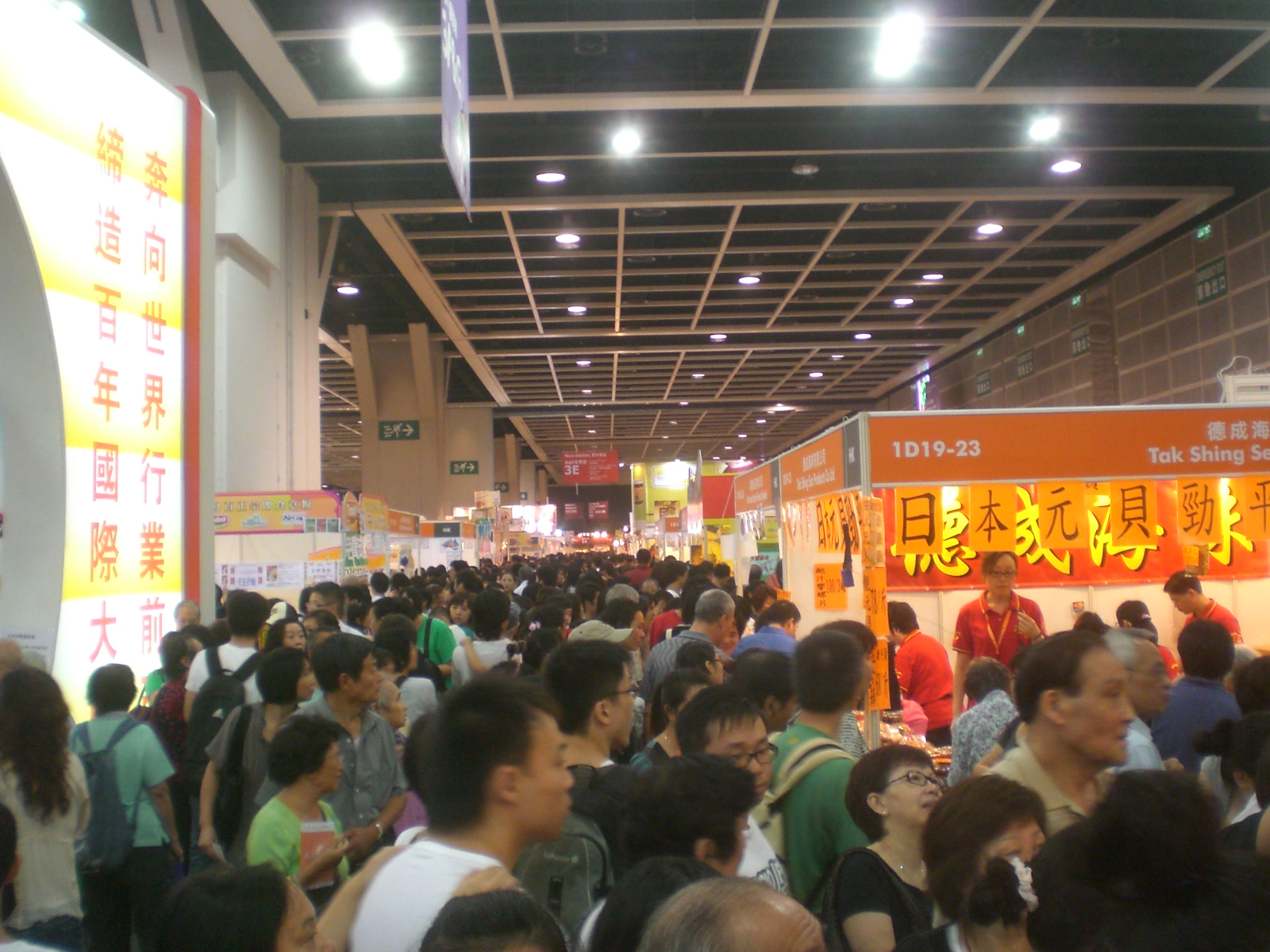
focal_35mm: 38
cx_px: 635
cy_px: 476
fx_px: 1394
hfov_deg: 49.0
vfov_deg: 37.7
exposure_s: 1/20
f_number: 3.1
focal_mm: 6.3
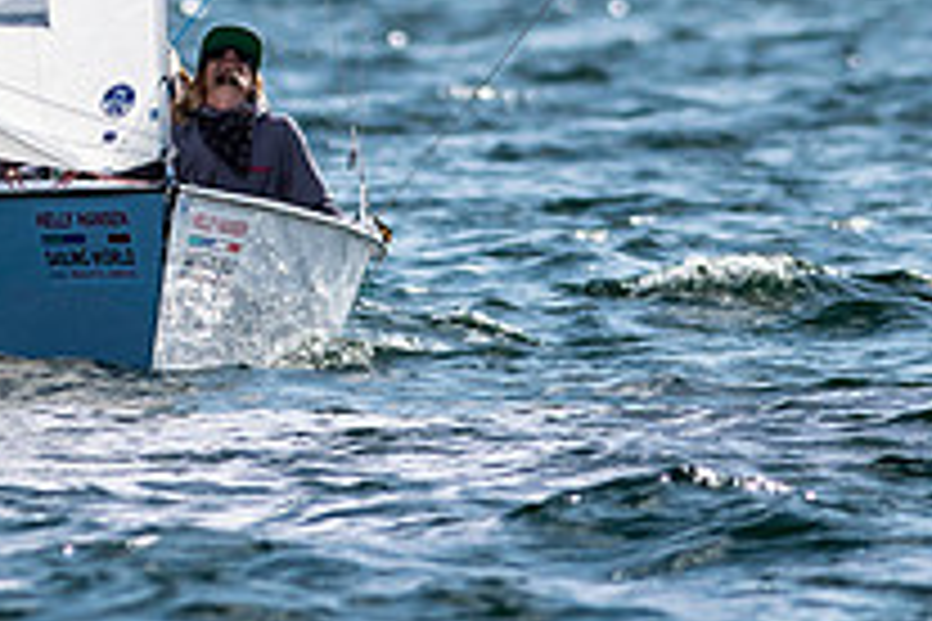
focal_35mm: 1291
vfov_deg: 1.1
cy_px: -223
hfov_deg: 1.6
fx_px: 33420
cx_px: 45
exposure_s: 1/4000
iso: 200
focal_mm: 300
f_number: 5
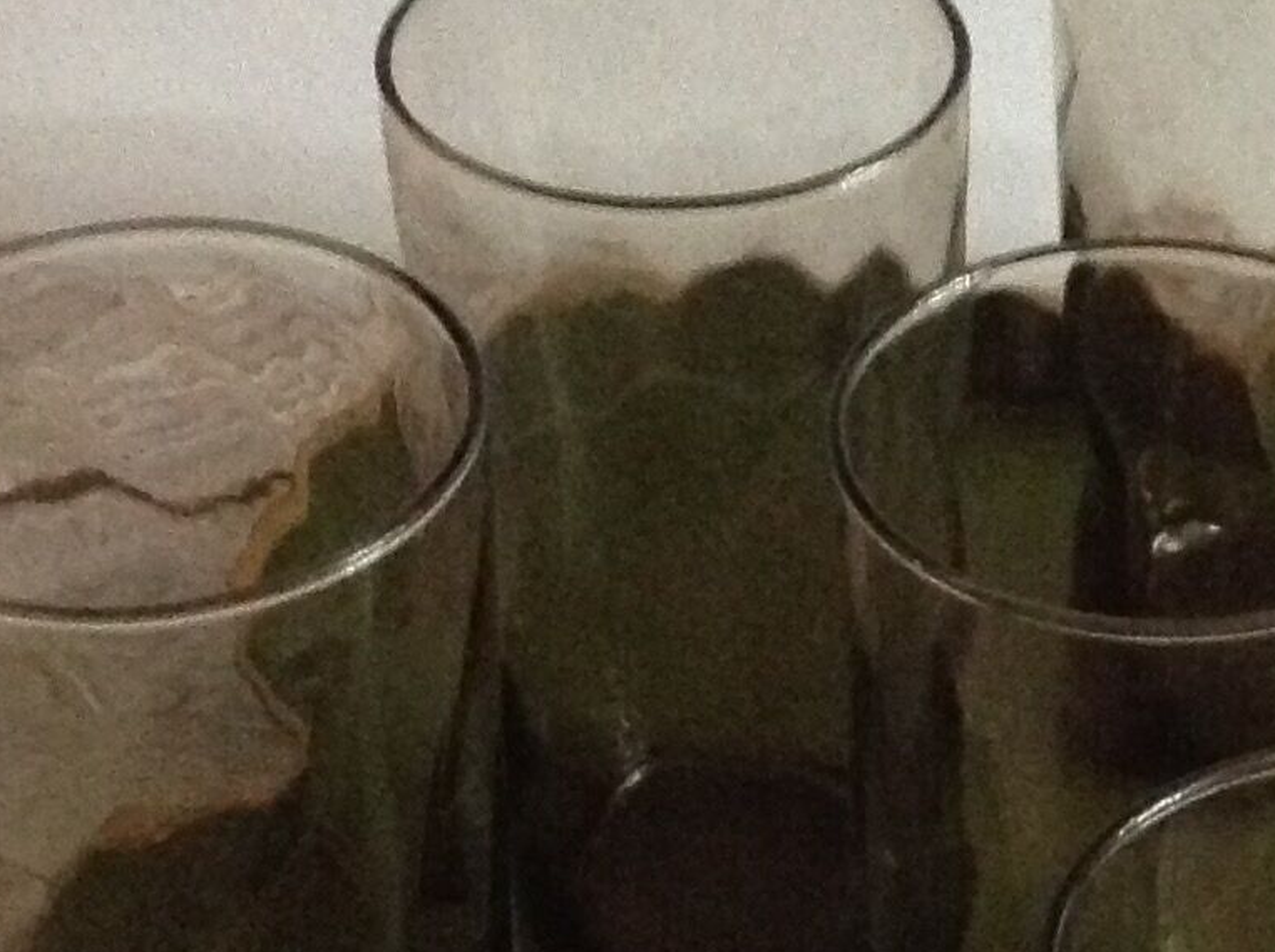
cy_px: 893
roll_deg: -2.5
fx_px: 4376
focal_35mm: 119
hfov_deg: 16.4
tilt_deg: -42.9
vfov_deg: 12.3
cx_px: 1133
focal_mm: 4.28
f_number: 2.4
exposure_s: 1/15
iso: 640
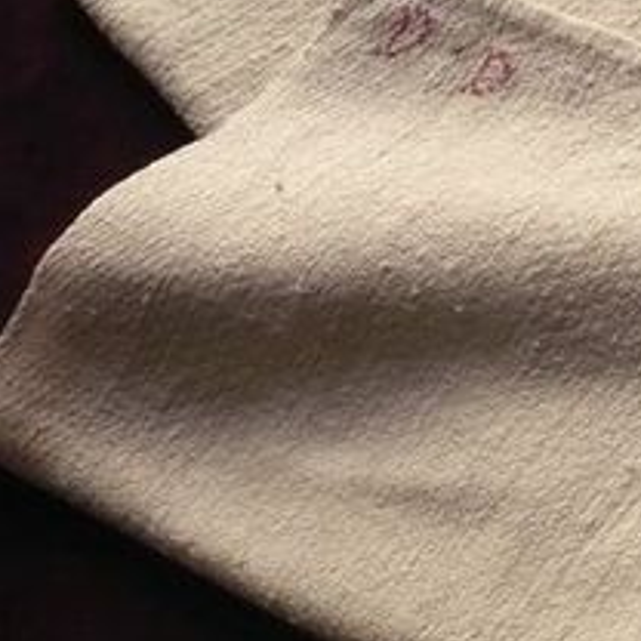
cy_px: 382
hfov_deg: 15.9
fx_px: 2179
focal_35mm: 104
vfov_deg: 16.7
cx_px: 829
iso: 400
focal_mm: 5.8
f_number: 2.8
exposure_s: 1/400
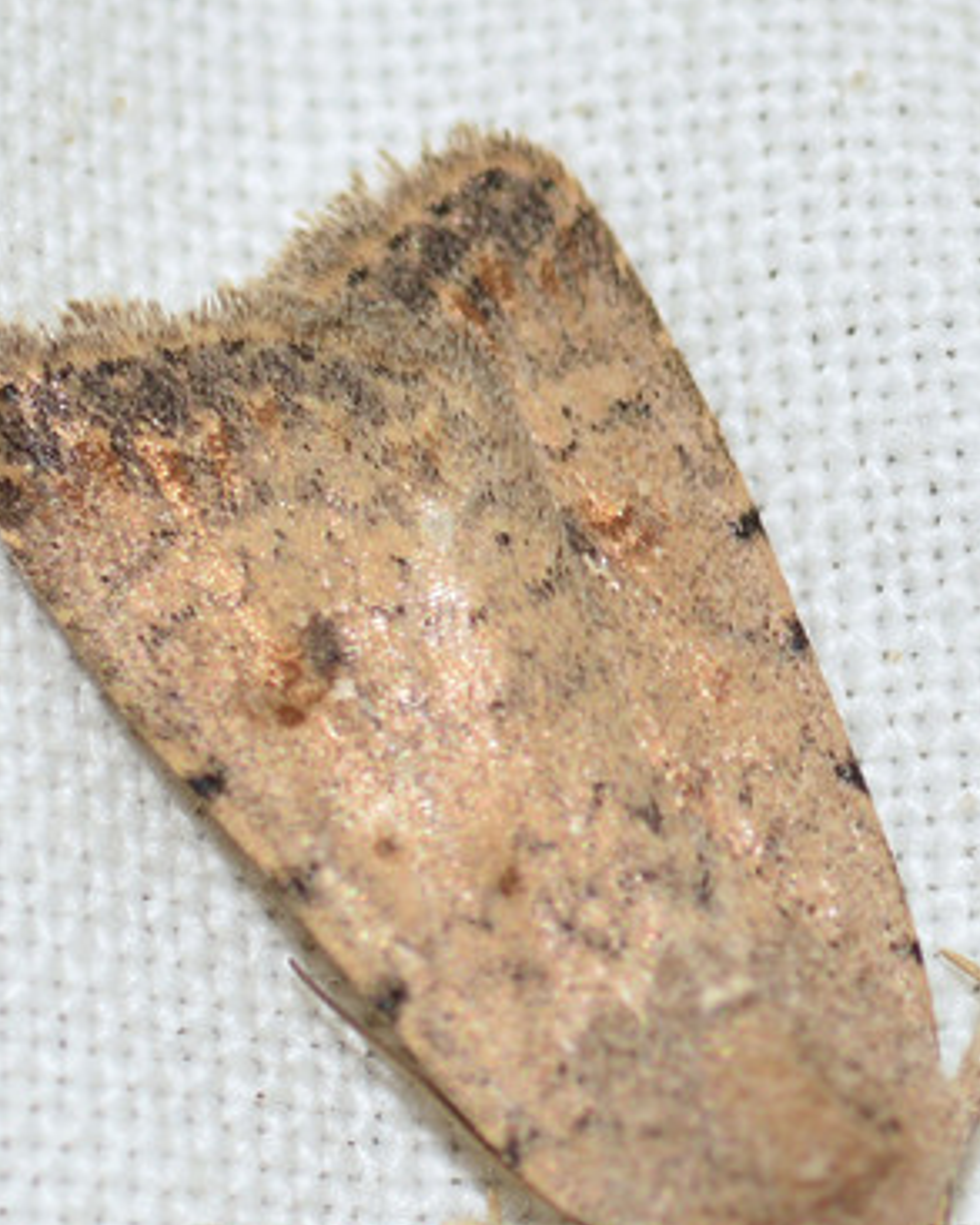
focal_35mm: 246
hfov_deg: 6.3
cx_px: 572
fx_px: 8915
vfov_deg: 7.8
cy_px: 927
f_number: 13
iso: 100
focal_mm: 100
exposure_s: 1/200
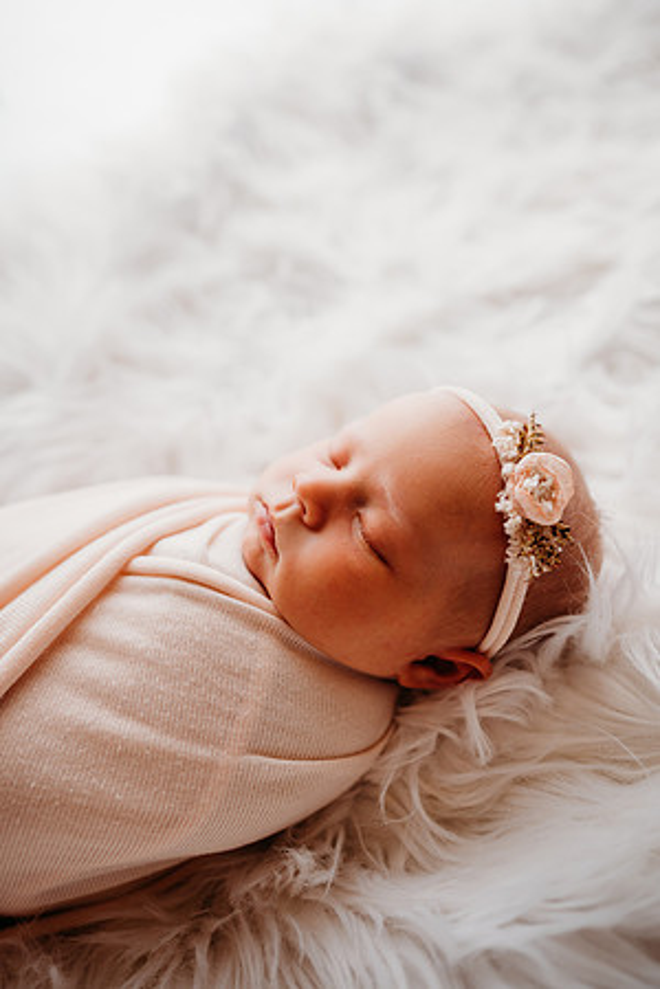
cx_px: 330
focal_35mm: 24
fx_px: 660
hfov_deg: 53.1
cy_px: 494
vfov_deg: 73.7
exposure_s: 1/200
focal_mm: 24
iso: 80
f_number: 2.5
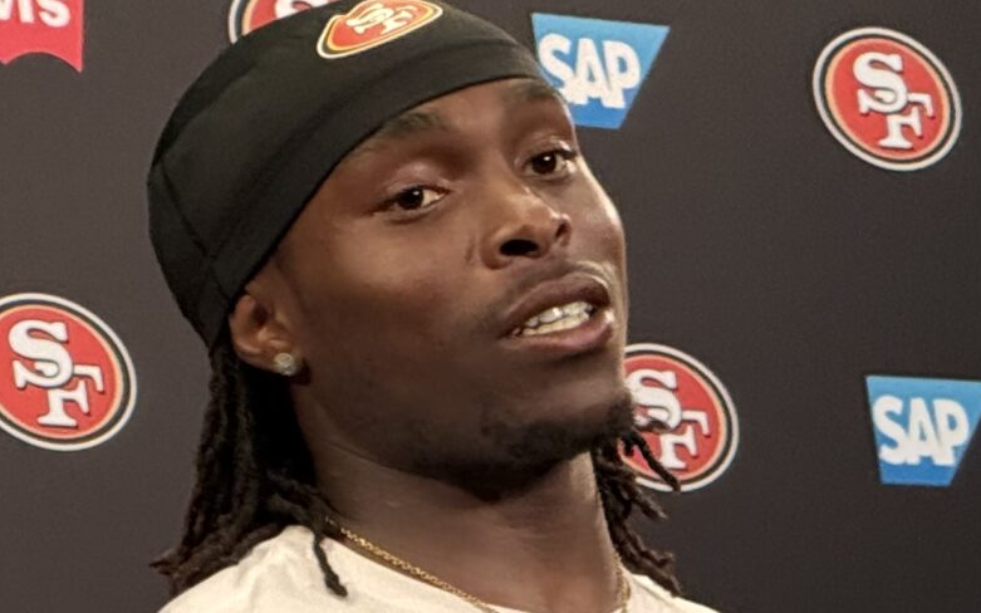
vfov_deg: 3.1
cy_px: 593
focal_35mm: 417
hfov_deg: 5.0
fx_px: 11148
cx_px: -293
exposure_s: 1/60
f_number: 2.8
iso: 400
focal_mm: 15.66
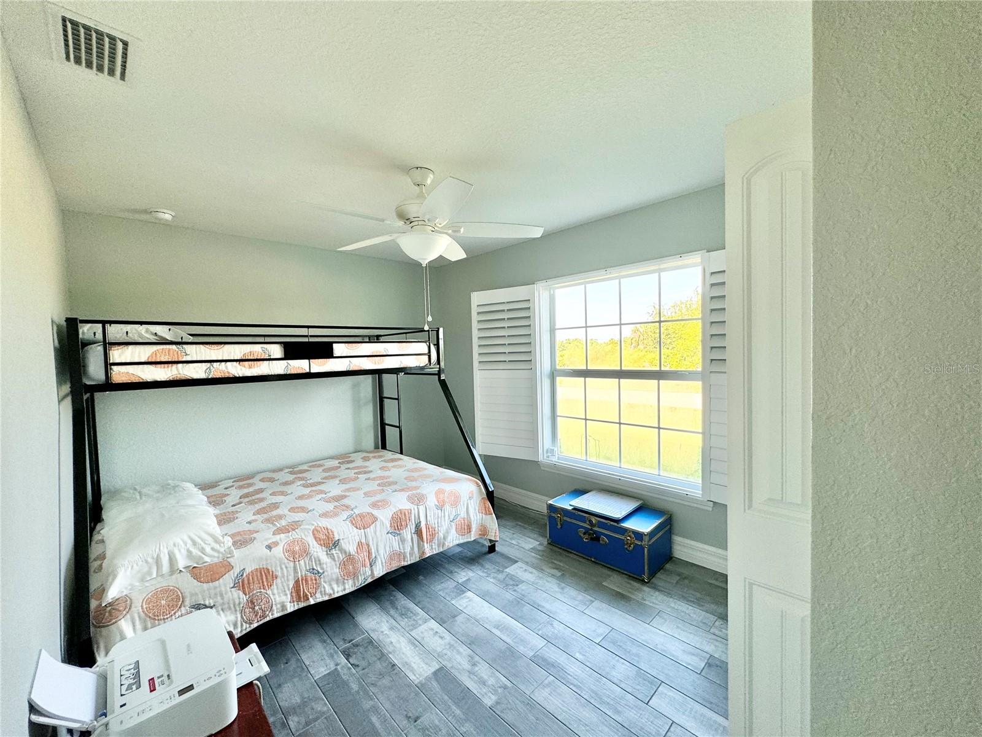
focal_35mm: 14
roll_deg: +1.9
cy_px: 368
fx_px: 397
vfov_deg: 85.7
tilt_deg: -3.3
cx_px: 491
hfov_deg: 102.1
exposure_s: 1/120
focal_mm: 2.22
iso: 64
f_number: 2.2
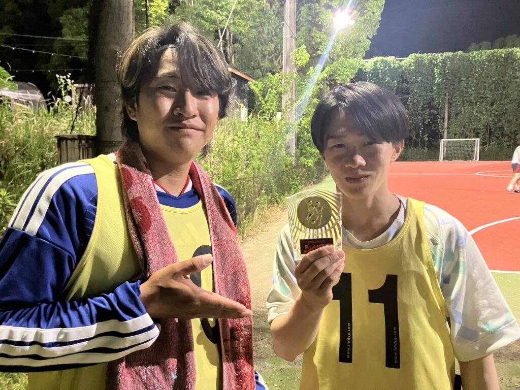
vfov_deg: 49.7
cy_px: 195
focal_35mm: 28
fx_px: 421
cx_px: 260
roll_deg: -0.5
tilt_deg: -6.2
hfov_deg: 63.4
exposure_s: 1/17
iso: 640
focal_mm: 3.99
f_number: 1.8
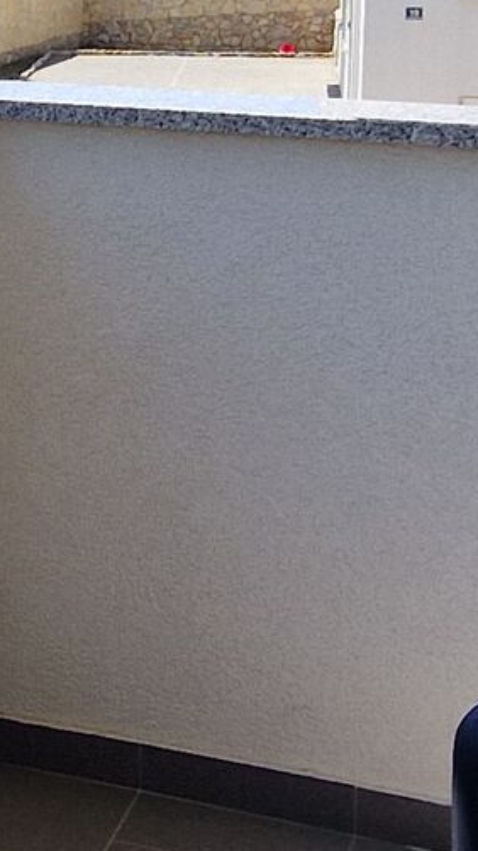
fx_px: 1782
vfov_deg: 25.9
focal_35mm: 79
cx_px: -234
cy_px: 58
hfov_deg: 14.3
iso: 50
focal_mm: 2.2
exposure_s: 1/1504
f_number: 2.2
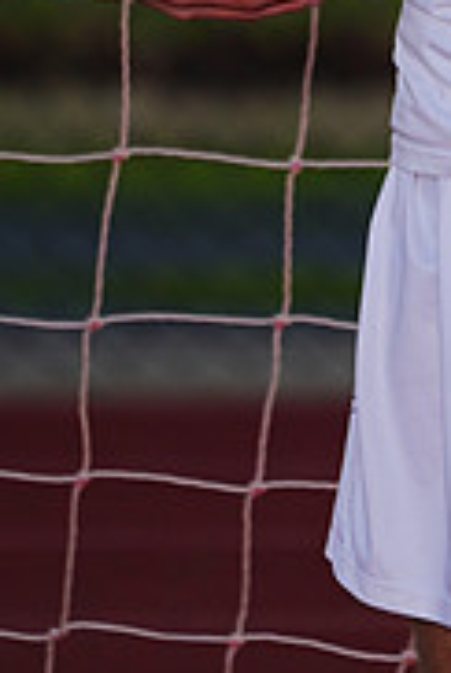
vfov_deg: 1.7
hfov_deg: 1.1
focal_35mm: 1235
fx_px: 23118
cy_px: -163
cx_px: 449
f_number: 5.6
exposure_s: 1/250
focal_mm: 388
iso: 200
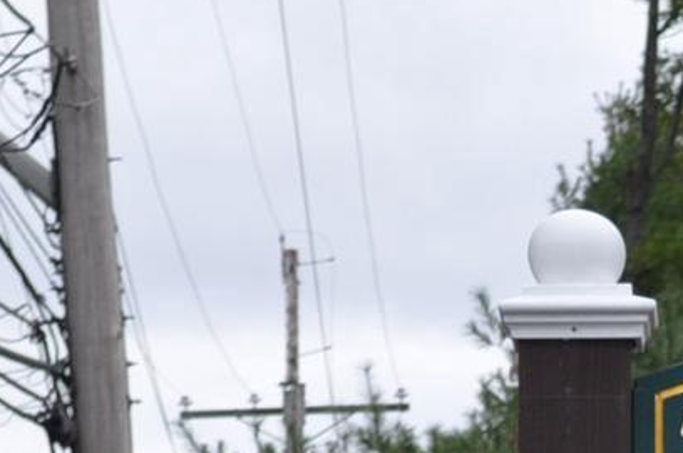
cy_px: 995
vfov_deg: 4.5
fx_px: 5704
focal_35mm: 301
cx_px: 1095
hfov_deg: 6.7
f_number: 5.3
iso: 400
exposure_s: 1/200
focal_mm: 40
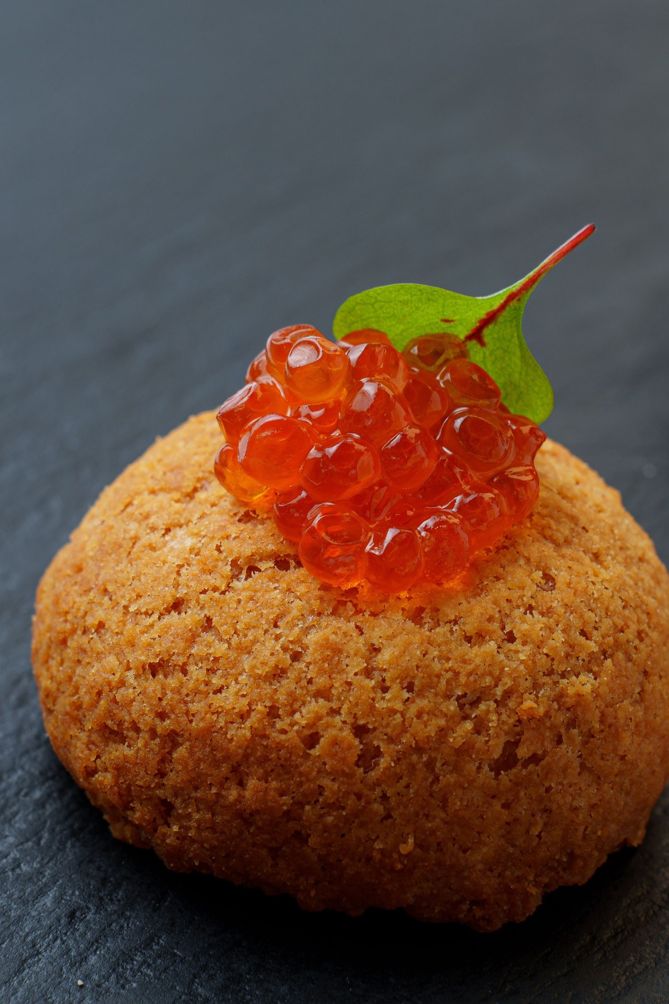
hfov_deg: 9.9
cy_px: 531
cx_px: 334
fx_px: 3846
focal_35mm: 138
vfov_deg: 14.9
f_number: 10
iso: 100
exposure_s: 1/100
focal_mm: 75
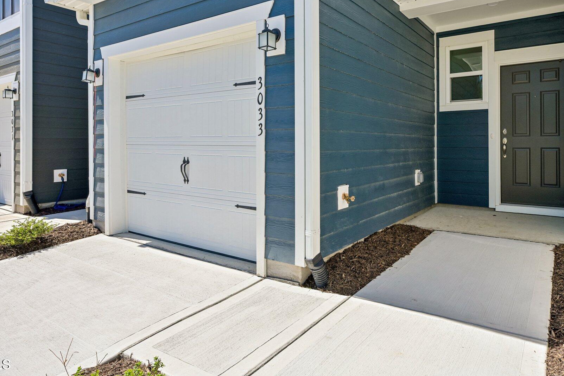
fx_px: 360
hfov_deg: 75.4
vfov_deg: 54.6
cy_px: 146
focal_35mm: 23
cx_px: 332
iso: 100
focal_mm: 18
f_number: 8
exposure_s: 1/320
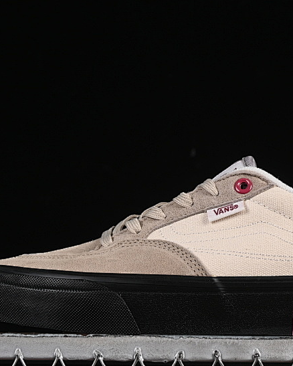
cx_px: 197
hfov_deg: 11.1
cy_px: 183
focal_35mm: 139
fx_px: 1506
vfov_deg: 13.9
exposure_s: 1/80
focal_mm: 50
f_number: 8
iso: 160
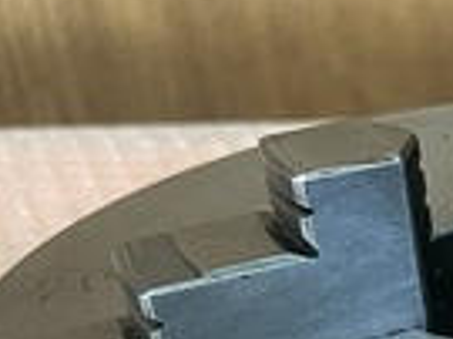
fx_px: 1608
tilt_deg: -32.3
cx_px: 909
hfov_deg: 13.6
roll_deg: +1.0
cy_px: 456
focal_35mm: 123
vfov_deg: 11.7
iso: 125
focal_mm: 5.1
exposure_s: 1/70
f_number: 1.6
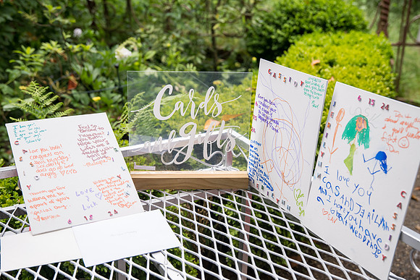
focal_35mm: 48
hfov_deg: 41.1
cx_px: 210
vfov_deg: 28.1
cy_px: 140
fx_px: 560
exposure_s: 1/320
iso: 320
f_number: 4.5
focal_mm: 48
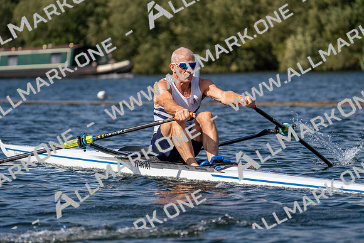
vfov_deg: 5.4
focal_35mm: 255
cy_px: 122
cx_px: 182
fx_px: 2579
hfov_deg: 8.1
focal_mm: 255
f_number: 5.6
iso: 160
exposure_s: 1/1600
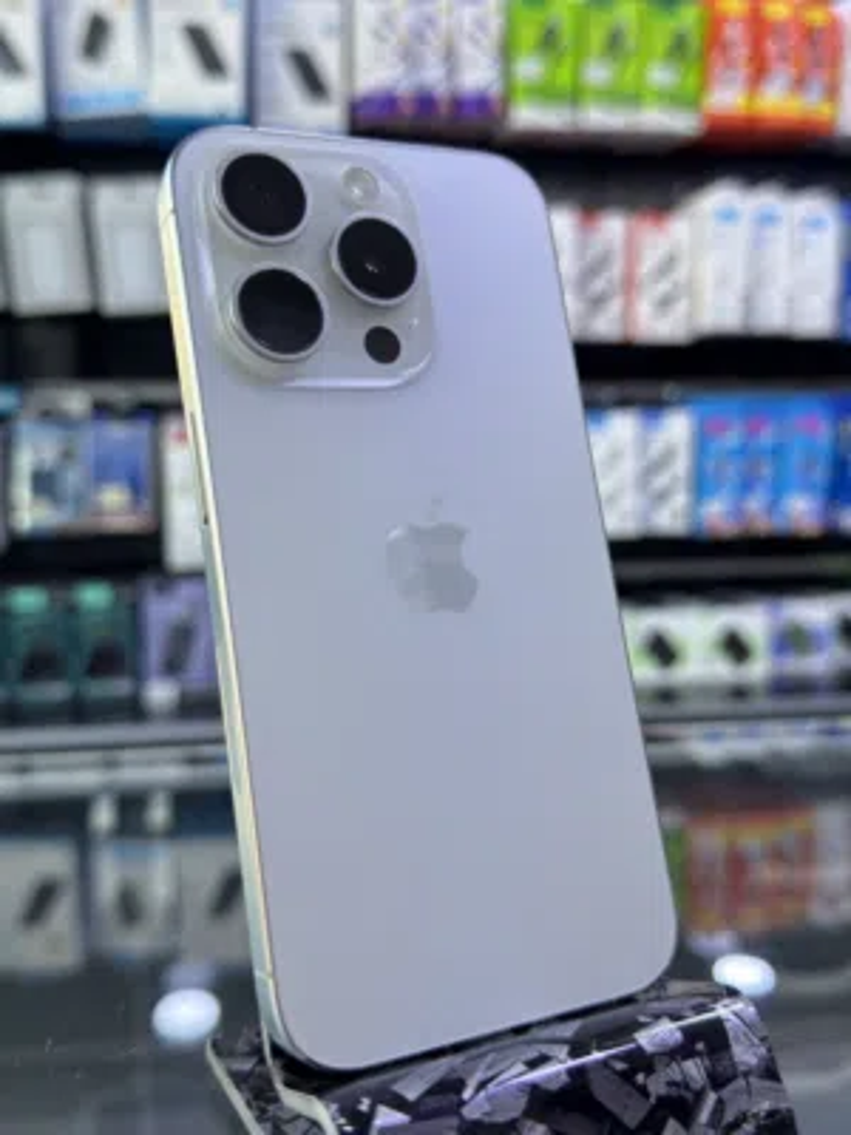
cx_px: 426
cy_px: 568
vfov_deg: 52.6
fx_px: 1147
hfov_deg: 40.7
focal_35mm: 35
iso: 80
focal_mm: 6.76
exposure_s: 1/256
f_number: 1.78
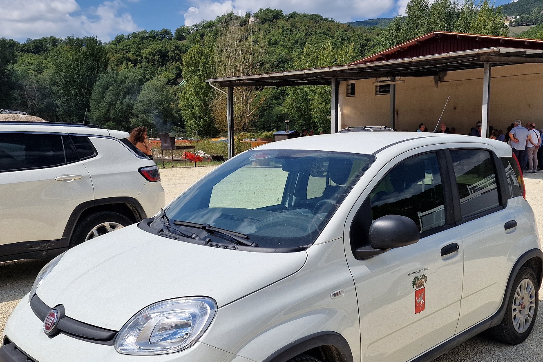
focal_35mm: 36
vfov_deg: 36.9
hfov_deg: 52.8
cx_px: 326
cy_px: 194
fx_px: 543
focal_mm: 6.4
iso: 50
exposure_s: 1/2480
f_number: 1.8
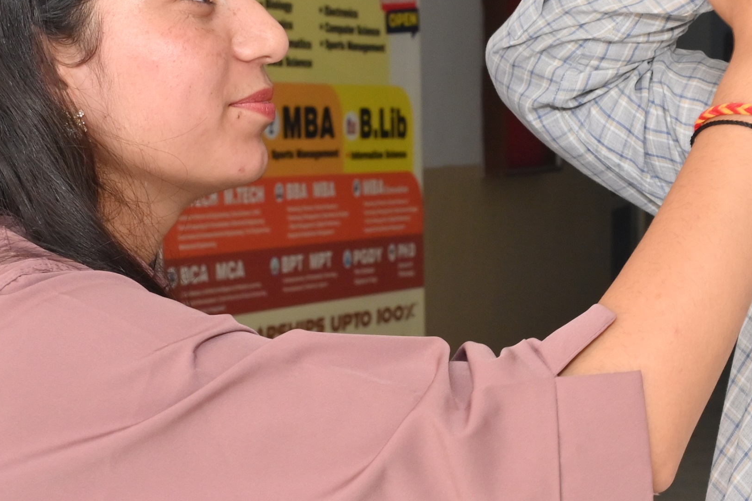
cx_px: 604
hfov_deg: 20.8
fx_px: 2025
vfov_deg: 14.1
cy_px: 299
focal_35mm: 97
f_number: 9
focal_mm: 29
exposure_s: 1/160
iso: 1000
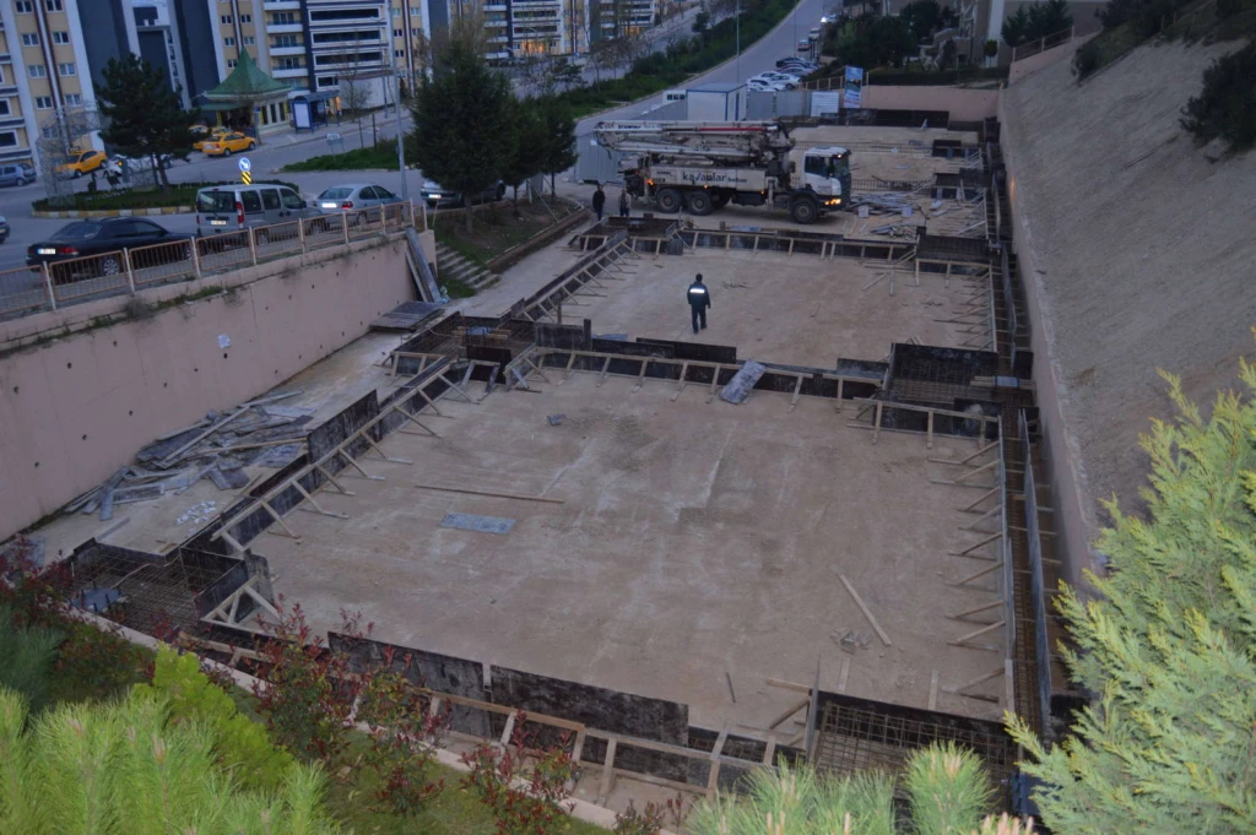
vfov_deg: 47.9
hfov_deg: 67.4
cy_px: 418
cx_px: 628
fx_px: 941
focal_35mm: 27
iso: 500
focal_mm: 18
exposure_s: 1/60
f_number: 3.5
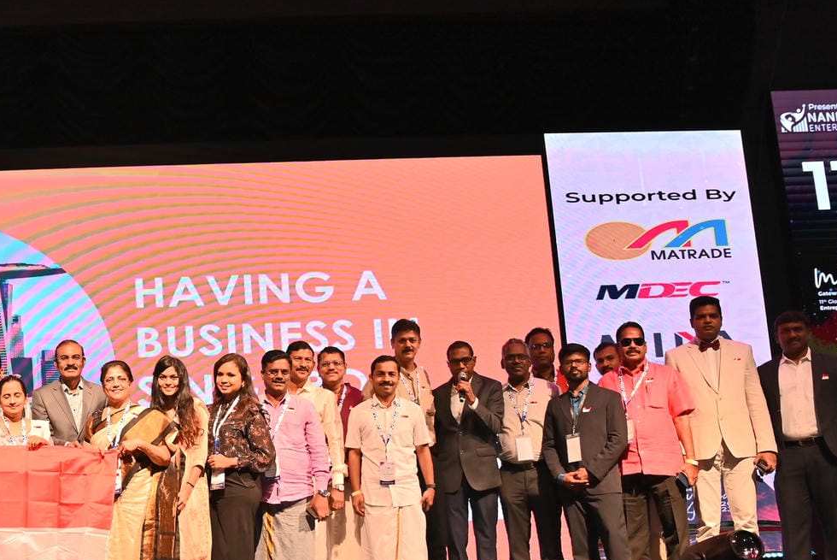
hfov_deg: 39.3
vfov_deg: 28.5
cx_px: 105
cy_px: 368
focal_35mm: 47
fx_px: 1094
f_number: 4
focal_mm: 24
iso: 400
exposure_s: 1/200
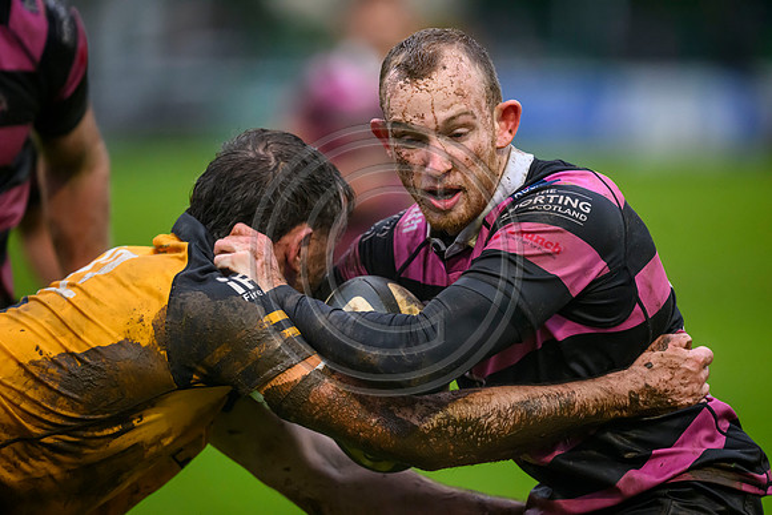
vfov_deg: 3.4
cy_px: 258
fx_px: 8579
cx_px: 386
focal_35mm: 400
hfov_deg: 5.2
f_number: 3.2
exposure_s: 1/1250
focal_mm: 400
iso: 6400
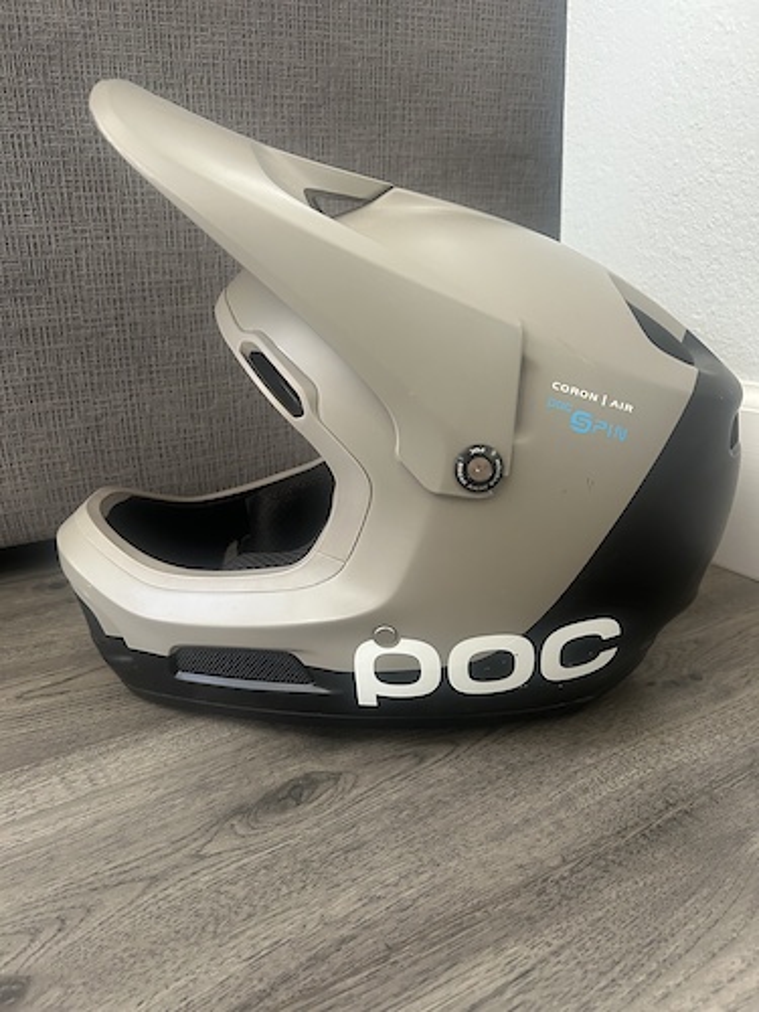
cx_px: 380
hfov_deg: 53.1
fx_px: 760
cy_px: 506
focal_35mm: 26
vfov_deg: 67.3
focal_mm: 5.7
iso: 200
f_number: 1.5
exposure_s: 1/60
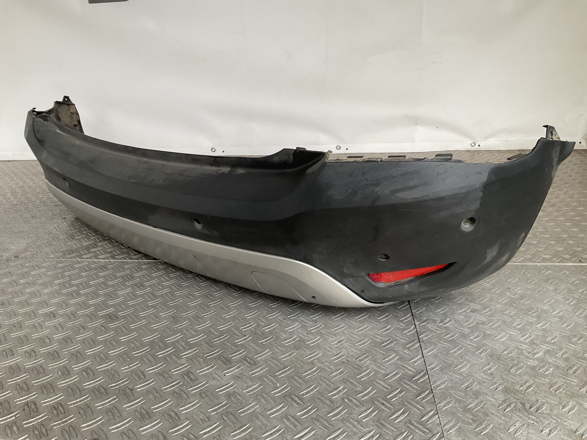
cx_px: 294
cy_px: 220
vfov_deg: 48.2
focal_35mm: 29
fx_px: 492
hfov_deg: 61.7
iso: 40
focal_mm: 3
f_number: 1.8
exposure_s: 1/60
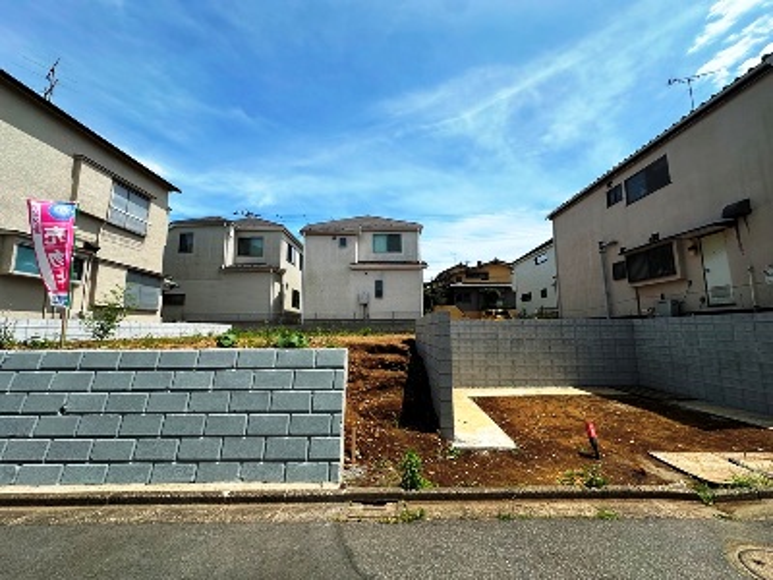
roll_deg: +0.9
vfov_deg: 85.7
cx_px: 386
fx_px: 313
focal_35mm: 14
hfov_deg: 102.1
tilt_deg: +7.3
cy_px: 290
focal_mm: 2.22
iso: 50
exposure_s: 1/2398
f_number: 2.2
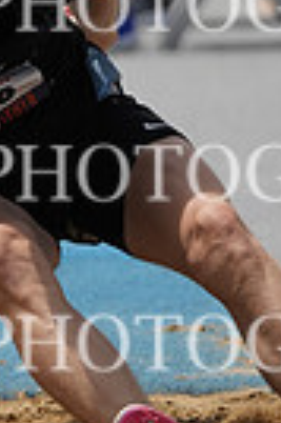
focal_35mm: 724
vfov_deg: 2.9
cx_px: -49
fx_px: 8498
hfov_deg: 1.9
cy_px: 88
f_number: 4
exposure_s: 1/8000
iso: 400
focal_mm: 167
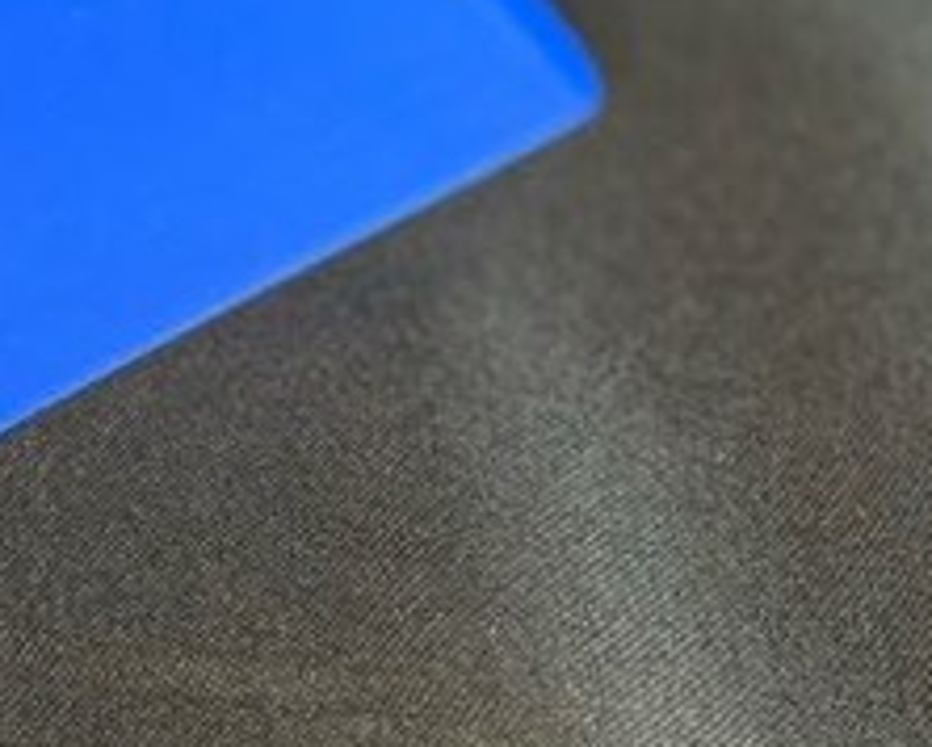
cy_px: -67
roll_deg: -0.6
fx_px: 5052
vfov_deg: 8.4
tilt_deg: -34.3
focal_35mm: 183
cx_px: -626
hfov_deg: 10.1
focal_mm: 5.96
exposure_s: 1/40
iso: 160
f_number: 1.6
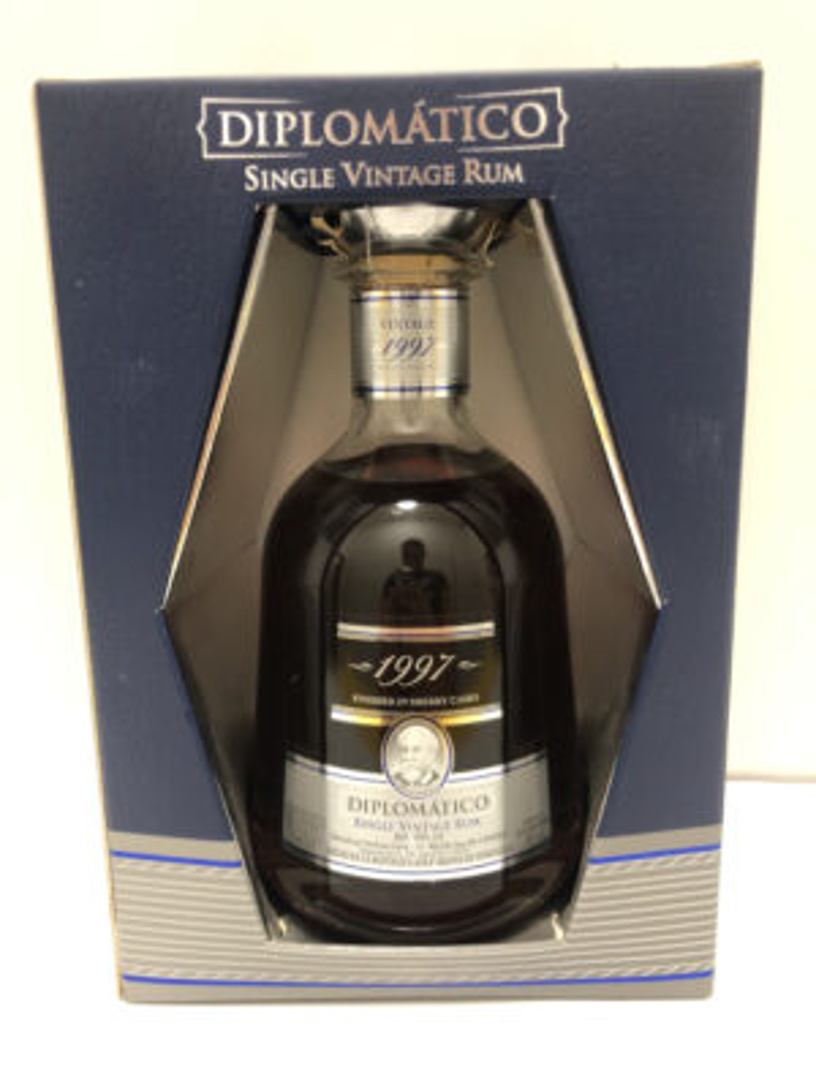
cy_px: 544
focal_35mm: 28
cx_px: 408
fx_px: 880
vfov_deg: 63.4
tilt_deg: -14.3
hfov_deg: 49.7
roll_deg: -0.2
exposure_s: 1/15
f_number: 1.8
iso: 80
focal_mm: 4
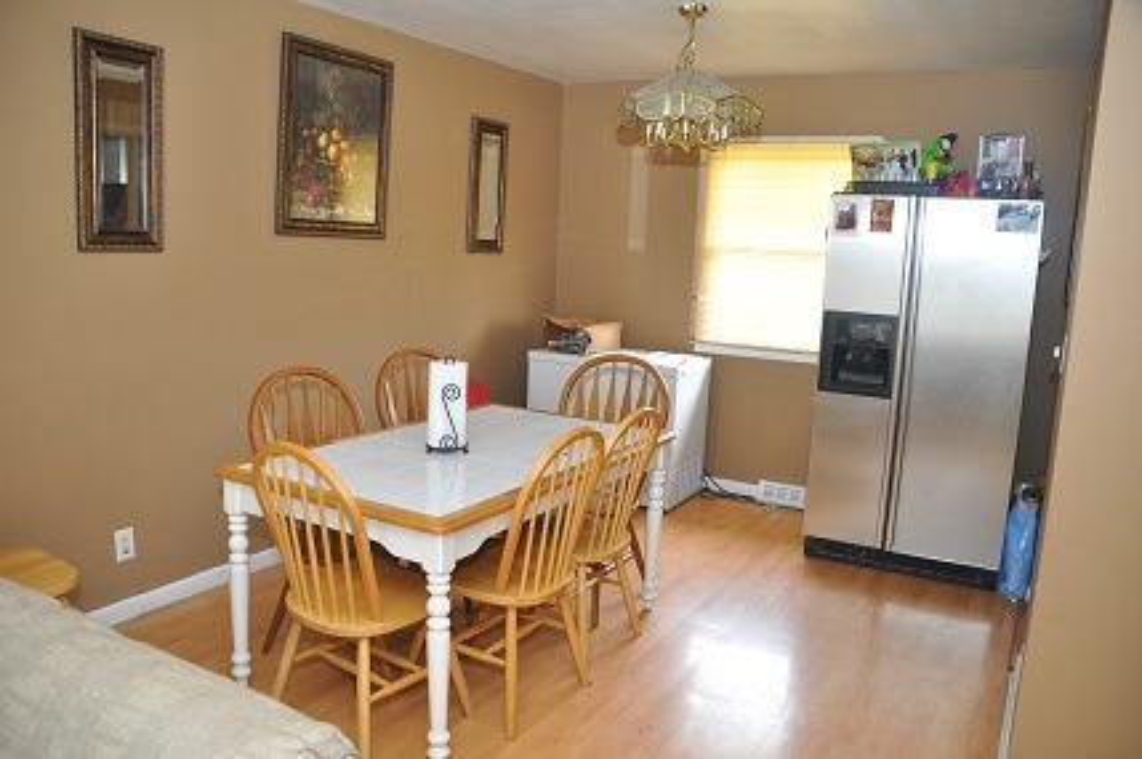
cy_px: 380
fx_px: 856
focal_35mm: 27
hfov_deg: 67.4
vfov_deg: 47.8
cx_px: 571
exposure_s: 1/60
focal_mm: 18
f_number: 4
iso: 450
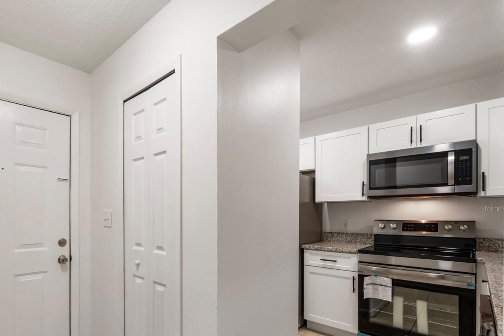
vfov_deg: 63.7
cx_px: 197
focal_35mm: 19
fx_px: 266
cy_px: 208
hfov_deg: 85.6
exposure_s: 1/20
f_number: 10
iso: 320
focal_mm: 10
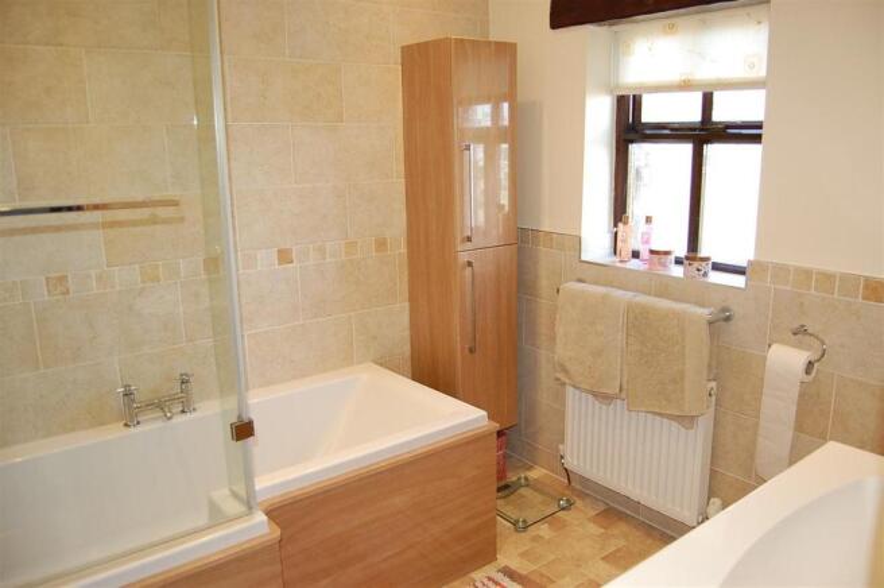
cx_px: 442
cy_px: 294
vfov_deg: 47.8
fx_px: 662
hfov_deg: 67.4
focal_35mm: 27
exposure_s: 1/60
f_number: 3.5
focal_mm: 18
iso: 400
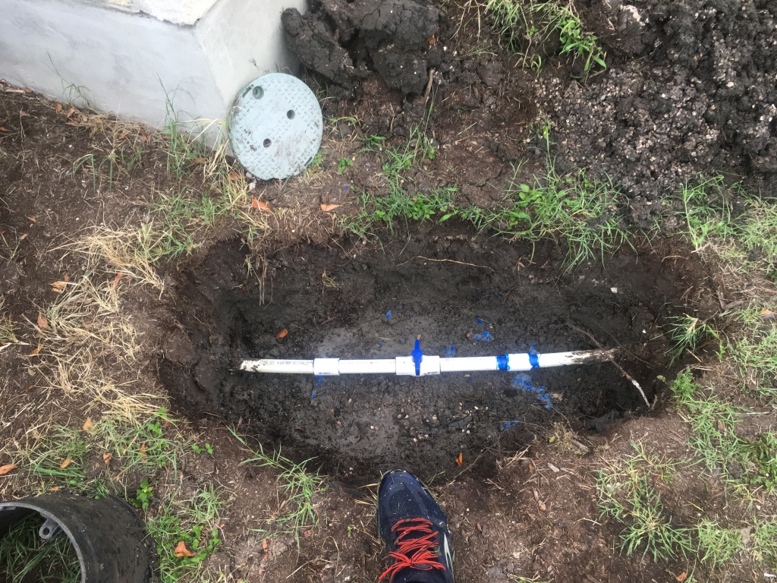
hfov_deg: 61.7
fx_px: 651
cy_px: 292
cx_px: 388
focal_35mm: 29
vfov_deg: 48.2
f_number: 2.2
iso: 40
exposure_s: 1/120
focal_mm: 4.15
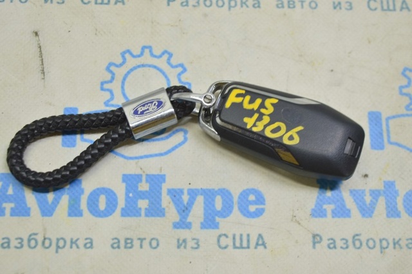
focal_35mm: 60
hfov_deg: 33.4
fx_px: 686
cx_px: 206
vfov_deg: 22.6
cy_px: 137
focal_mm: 40
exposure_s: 1/25
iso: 400
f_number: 5.6
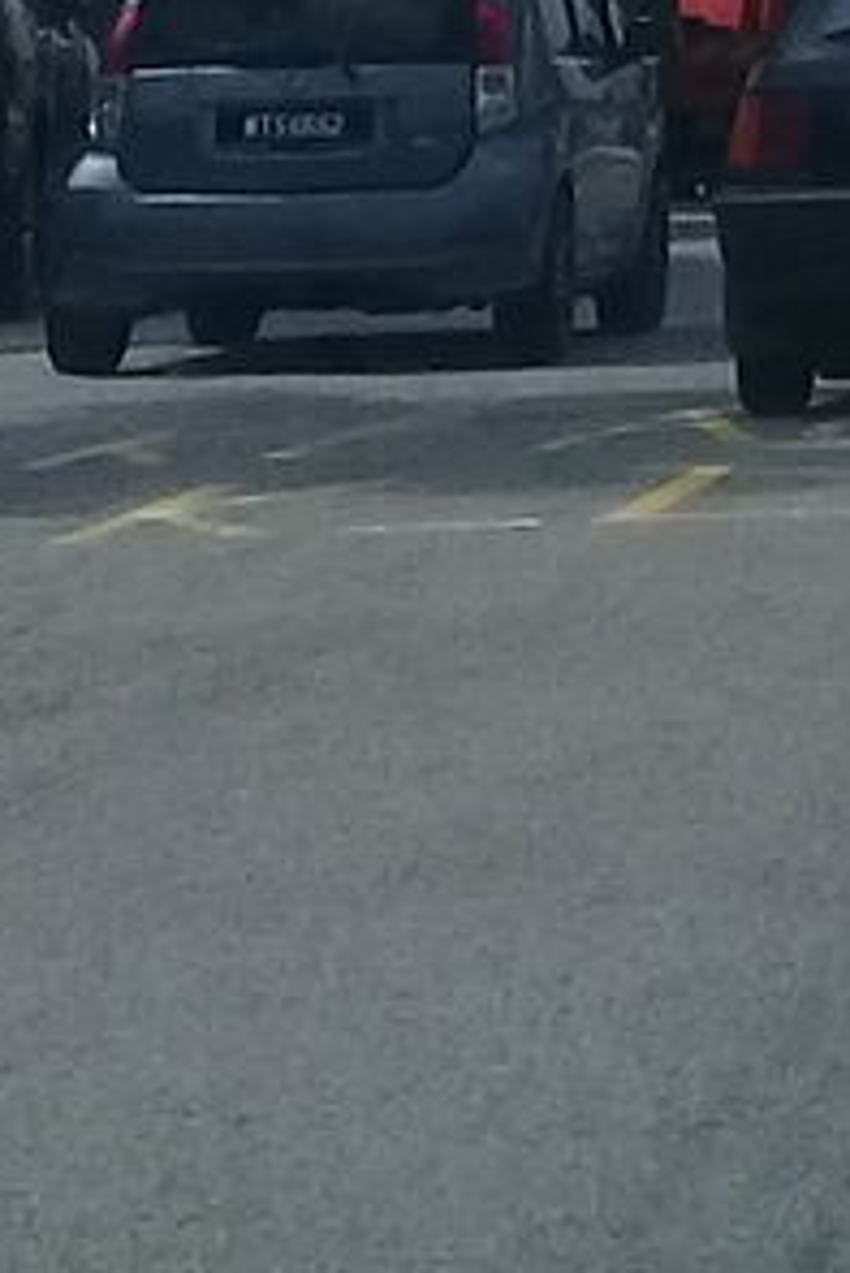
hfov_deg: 6.3
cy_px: -1765
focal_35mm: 210
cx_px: 1903
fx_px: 7428
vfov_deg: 8.9
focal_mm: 3.3
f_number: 2.2
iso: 50
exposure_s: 1/1048
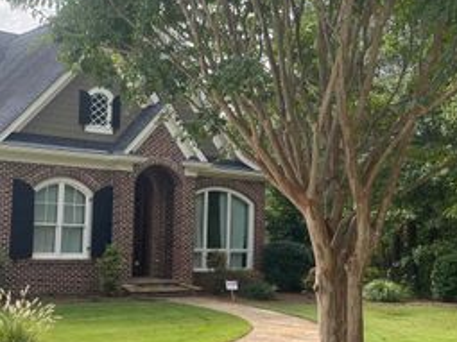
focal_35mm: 51
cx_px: 45
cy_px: 169
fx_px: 673
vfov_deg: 28.5
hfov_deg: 35.3
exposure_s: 1/1422
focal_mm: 5.1
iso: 50
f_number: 1.6
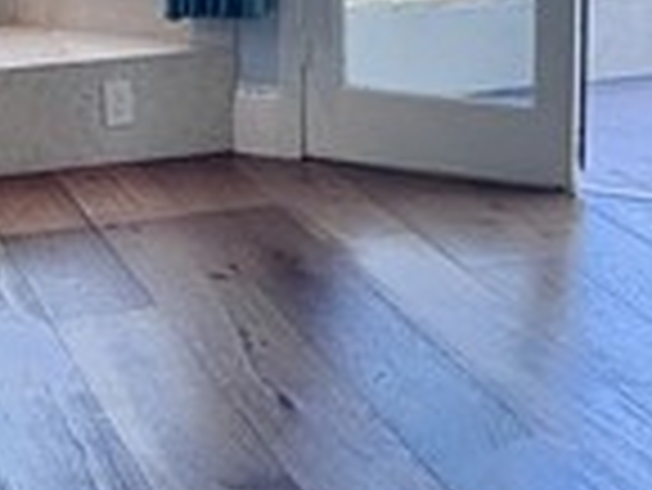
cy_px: -90
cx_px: 261
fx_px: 1866
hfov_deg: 19.8
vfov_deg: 14.5
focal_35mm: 99
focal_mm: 2.22
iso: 40
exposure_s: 1/304
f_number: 2.2
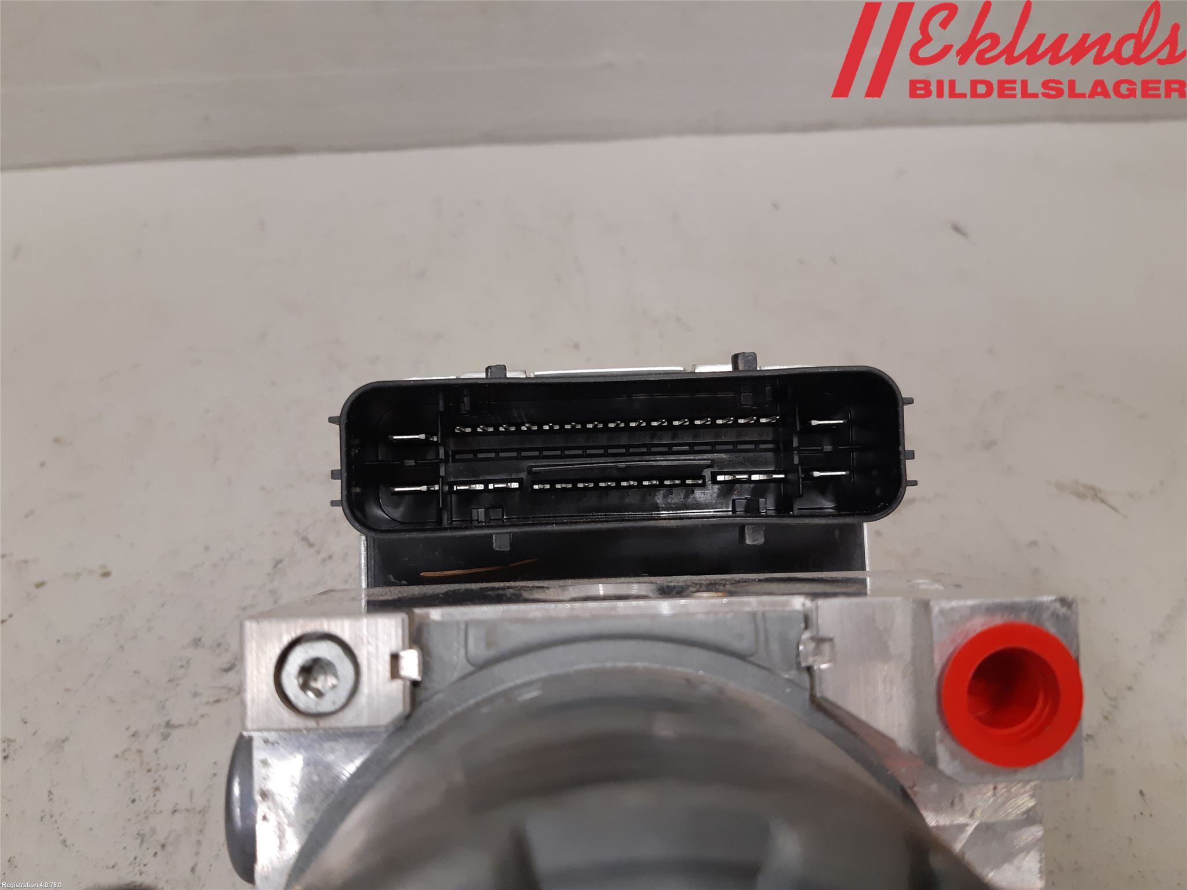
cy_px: 445
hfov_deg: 67.3
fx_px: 892
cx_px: 594
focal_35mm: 26
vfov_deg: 53.1
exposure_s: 1/50
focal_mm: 3.93
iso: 160
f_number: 1.7
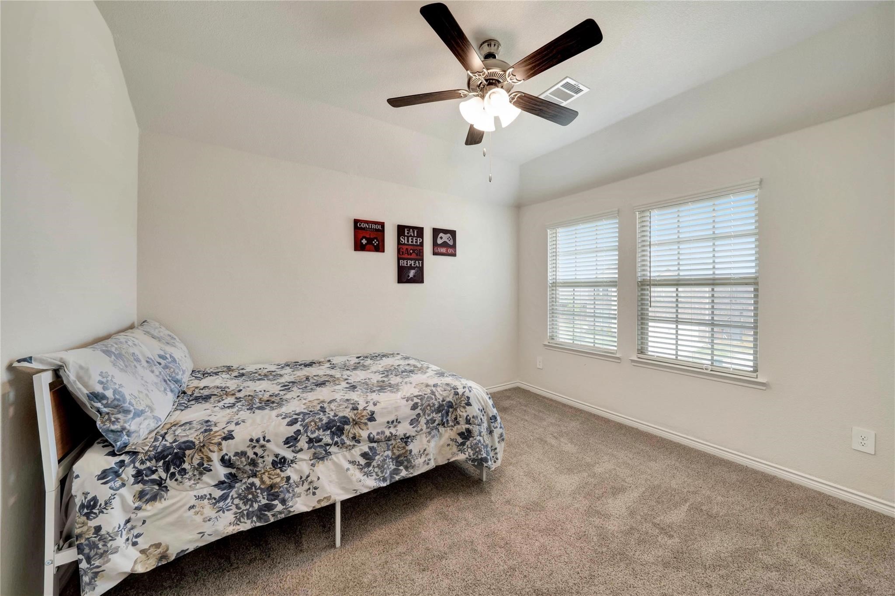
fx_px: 298
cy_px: 298
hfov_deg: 112.6
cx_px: 448
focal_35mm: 12
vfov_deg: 90.0
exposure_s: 1/3
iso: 100
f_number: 11
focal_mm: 12
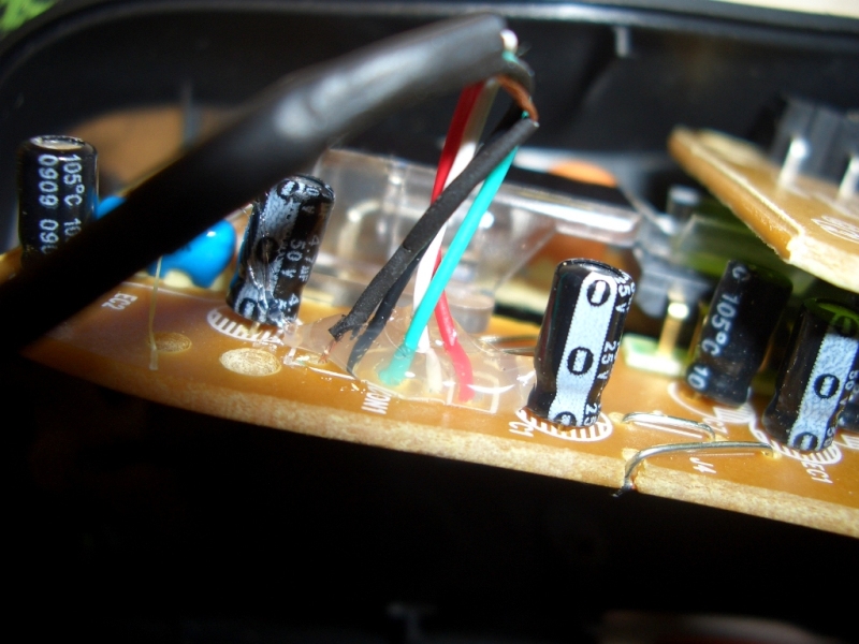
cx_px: 430
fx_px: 869
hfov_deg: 52.6
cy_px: 322
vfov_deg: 40.7
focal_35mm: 35
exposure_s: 1/60
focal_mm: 5.8
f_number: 2.6
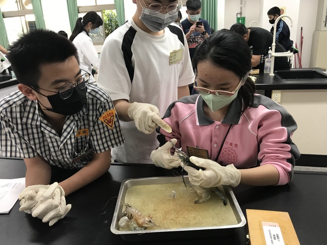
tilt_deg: -17.0
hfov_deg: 63.4
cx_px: 164
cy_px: 122
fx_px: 265
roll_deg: +3.4
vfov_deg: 49.7
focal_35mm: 28
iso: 32
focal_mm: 3.99
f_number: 1.8
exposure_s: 1/20
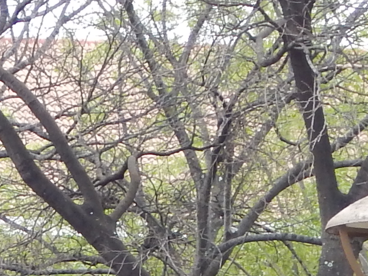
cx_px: -216
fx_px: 3658
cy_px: 579
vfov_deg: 4.3
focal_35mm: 344
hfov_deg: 5.7
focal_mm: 10.9
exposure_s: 1/80
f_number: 4
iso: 125
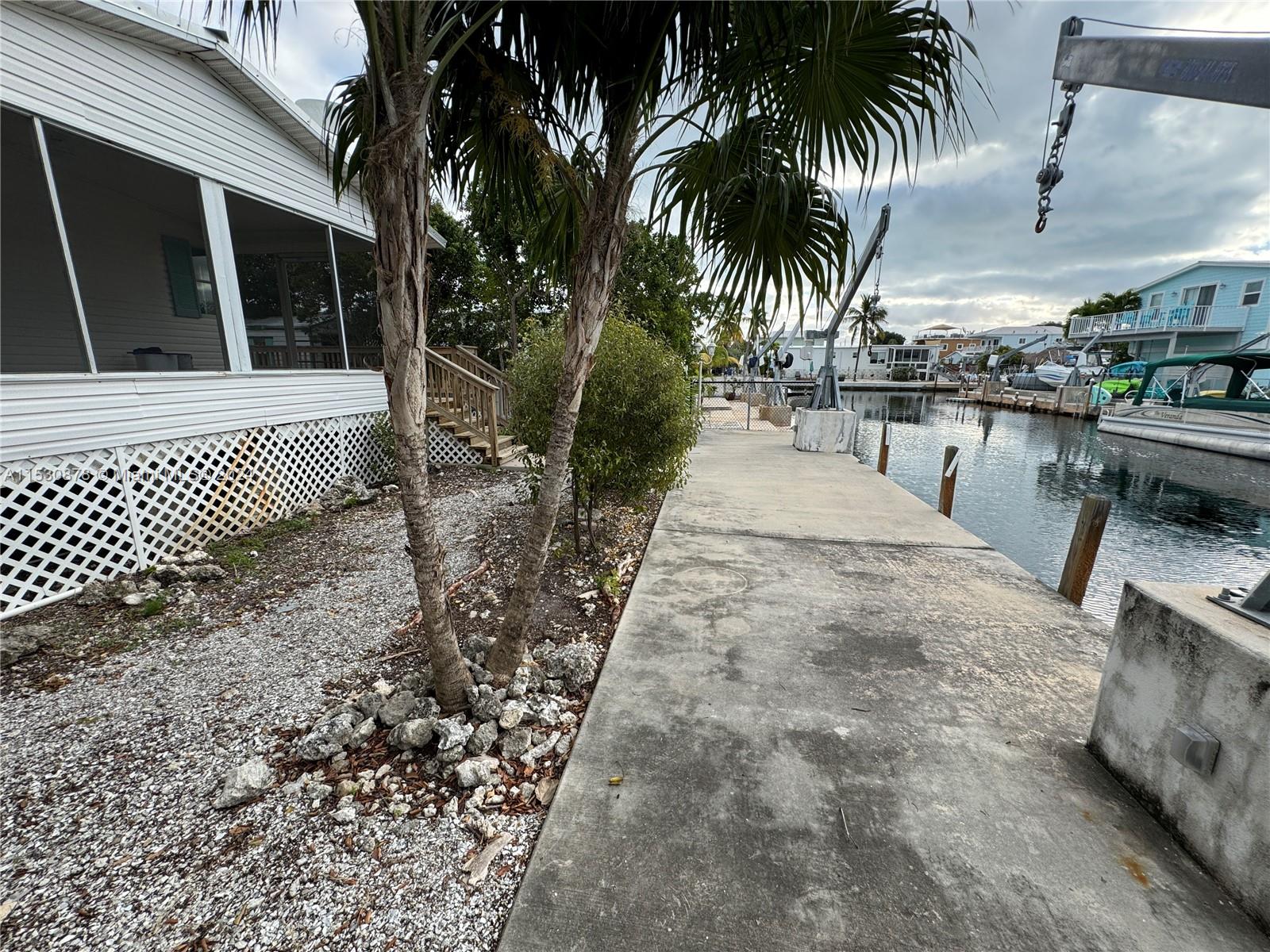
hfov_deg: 102.1
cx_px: 635
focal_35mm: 14
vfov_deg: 85.7
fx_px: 514
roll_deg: -0.2
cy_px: 476
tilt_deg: -12.6
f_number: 2.2
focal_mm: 2.22
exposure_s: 1/377
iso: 40
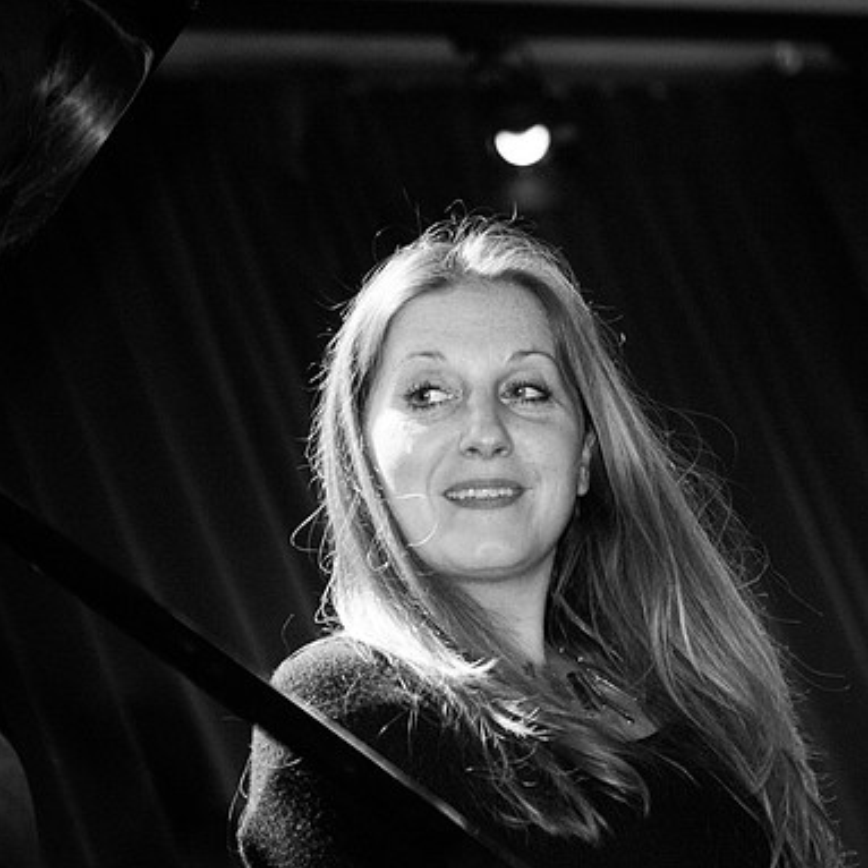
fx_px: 3830
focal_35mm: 135
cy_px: 434
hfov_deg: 12.9
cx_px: 539
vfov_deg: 12.9
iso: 800
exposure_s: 1/80
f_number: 2.8
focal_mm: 70
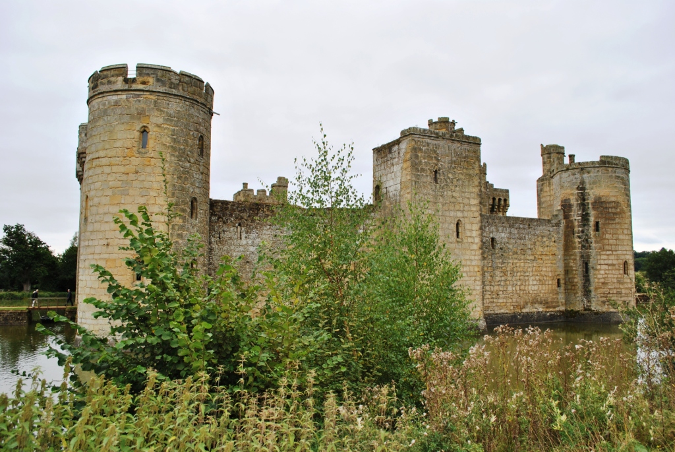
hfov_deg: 67.3
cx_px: 338
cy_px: 226
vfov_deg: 48.0
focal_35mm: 27
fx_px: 507
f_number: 5.6
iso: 100
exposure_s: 1/200
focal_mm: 18
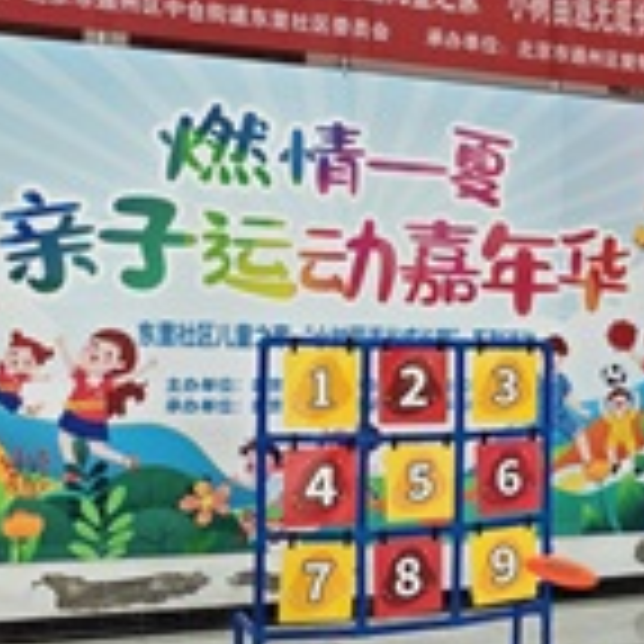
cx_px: 664
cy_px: 363
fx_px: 1221
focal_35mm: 58
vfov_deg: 29.5
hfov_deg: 27.6
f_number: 1.44
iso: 250
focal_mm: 6.68
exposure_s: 1/100
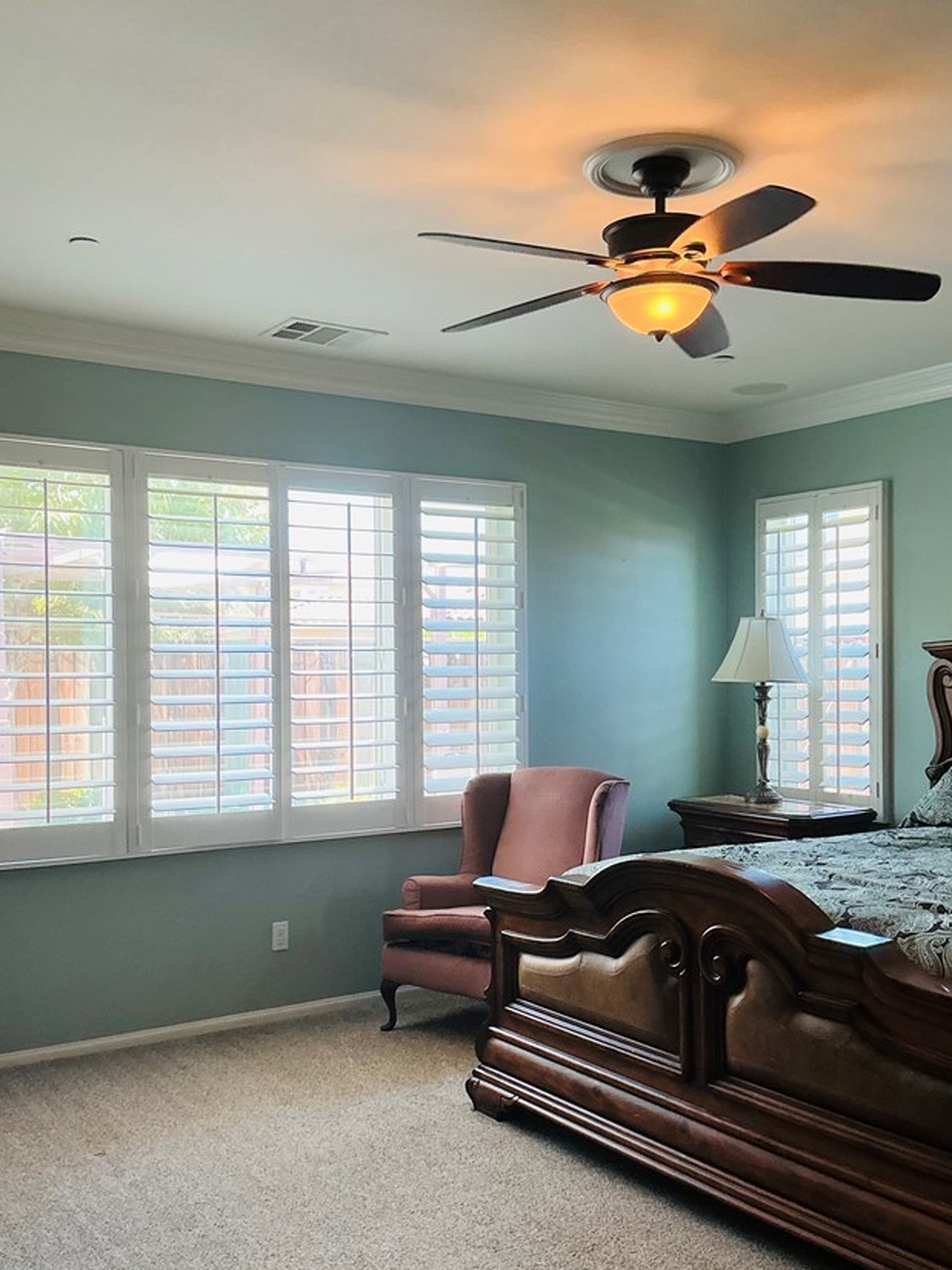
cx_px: 524
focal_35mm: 36
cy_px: 673
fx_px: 1320
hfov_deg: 39.6
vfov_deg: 51.3
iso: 80
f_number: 1.8
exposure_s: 1/60
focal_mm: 3
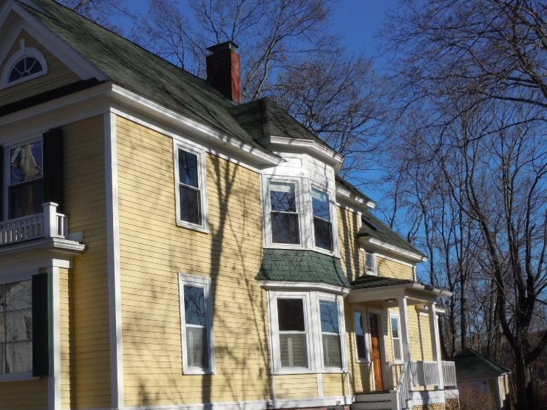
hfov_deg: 35.3
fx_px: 853
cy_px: 264
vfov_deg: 26.9
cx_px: 192
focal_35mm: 54
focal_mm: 6.9
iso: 100
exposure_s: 1/250
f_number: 8.6
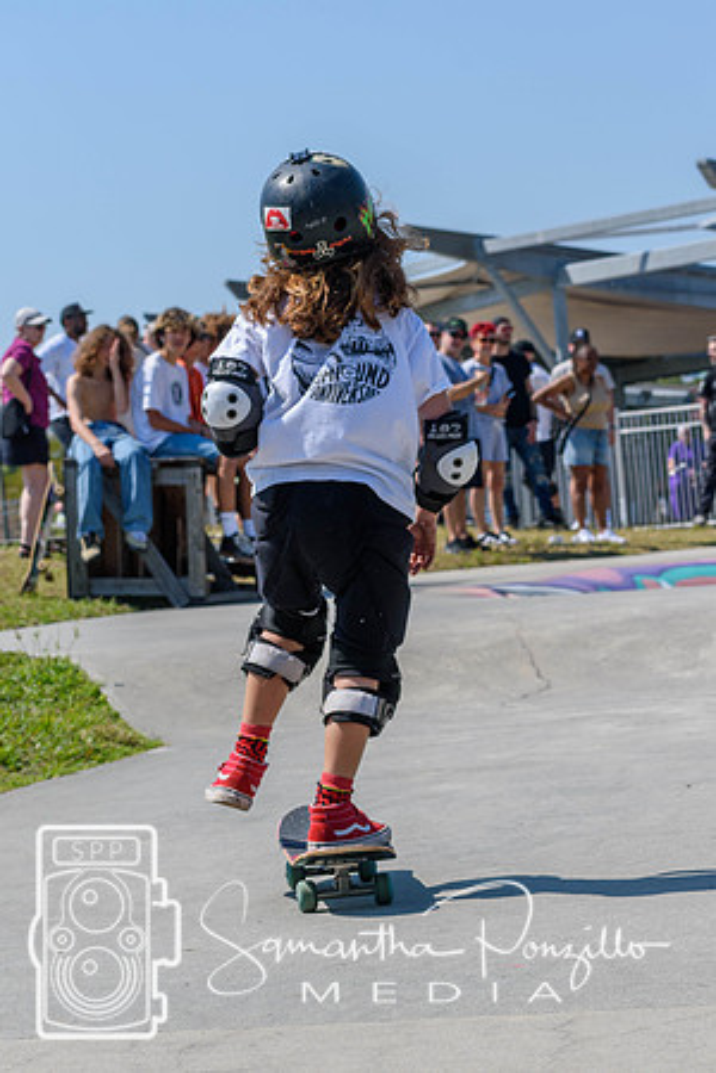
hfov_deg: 13.0
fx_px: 3132
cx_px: 358
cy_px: 536
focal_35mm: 105
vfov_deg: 19.5
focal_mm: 70
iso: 200
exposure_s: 1/800
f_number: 7.1
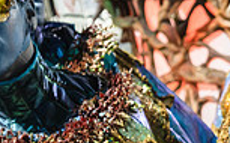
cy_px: 101
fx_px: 726
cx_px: 292
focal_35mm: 116
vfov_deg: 11.2
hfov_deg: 17.0
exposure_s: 1/250
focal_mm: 30
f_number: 4
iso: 1600
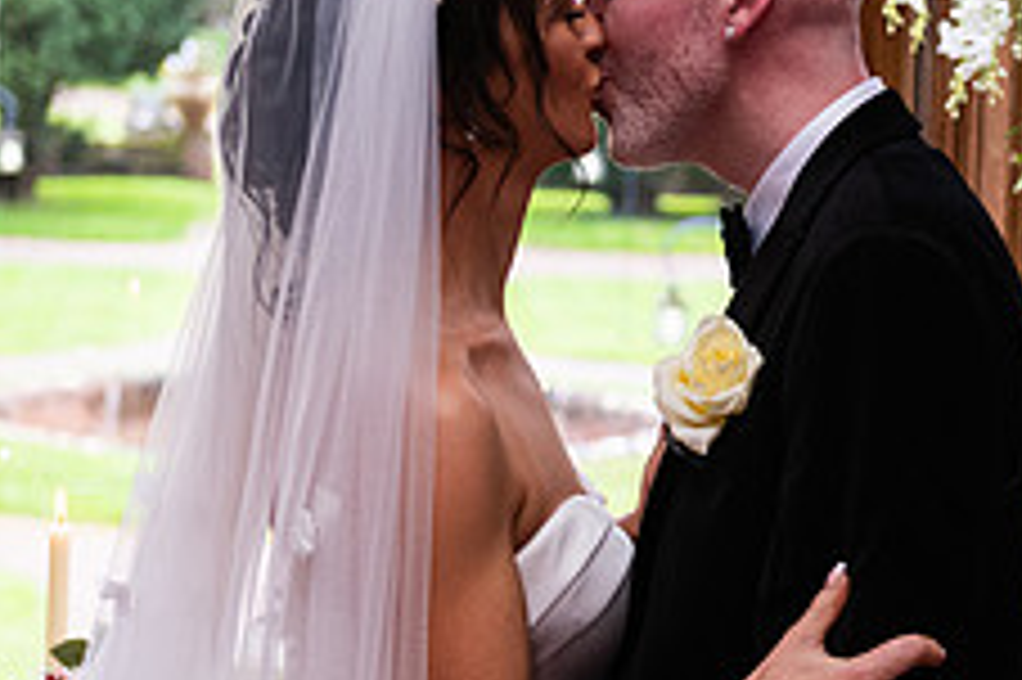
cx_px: 869
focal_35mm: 133
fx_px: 3773
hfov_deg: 15.3
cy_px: 372
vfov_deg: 10.3
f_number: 3.5
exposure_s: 1/160
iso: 1000
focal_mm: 52
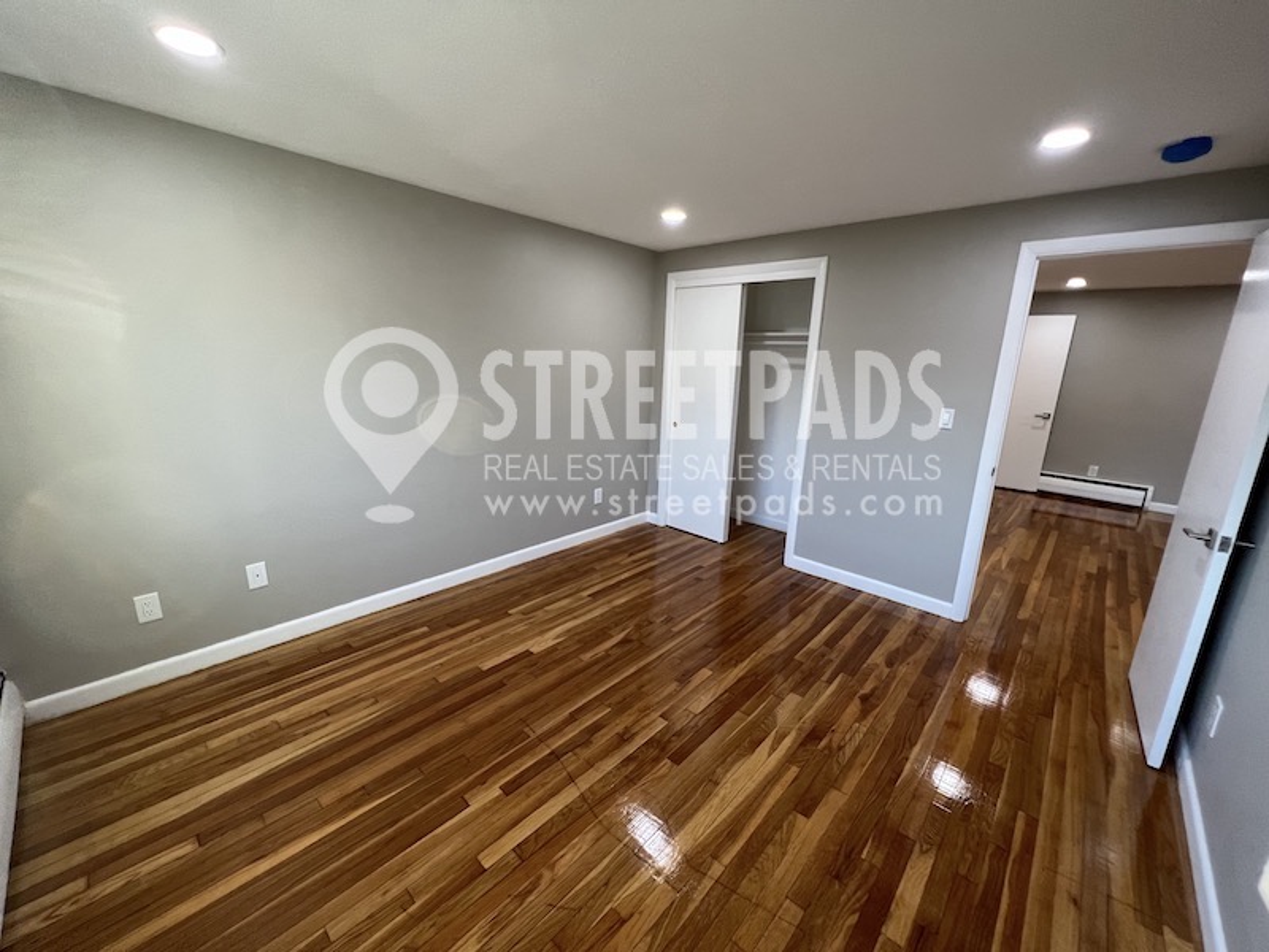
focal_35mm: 13
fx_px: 477
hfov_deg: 106.2
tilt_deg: -11.9
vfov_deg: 89.9
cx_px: 634
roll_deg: -2.3
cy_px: 476
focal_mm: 1.57
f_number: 1.8
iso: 160
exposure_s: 1/120
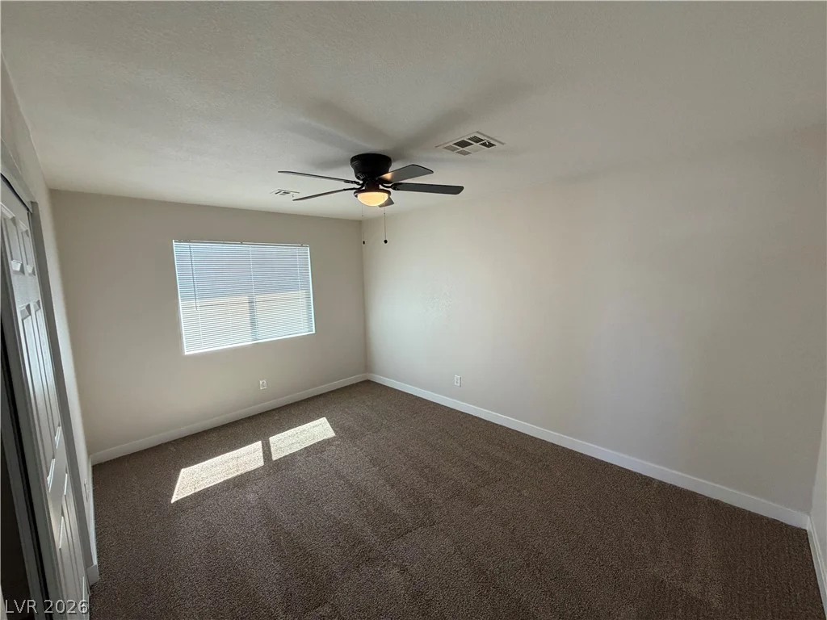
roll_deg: +2.5
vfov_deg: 85.7
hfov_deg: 102.1
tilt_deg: -6.0
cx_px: 414
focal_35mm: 14
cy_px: 310
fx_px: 334
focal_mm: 2.22
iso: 200
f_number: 2.2
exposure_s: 1/120
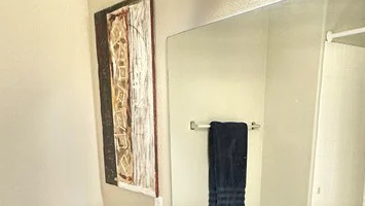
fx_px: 426
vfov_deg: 23.5
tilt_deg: -19.9
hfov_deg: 46.3
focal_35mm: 44
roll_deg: -0.5
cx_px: 197
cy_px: 278
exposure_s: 1/120
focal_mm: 2.22
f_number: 2.2
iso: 80
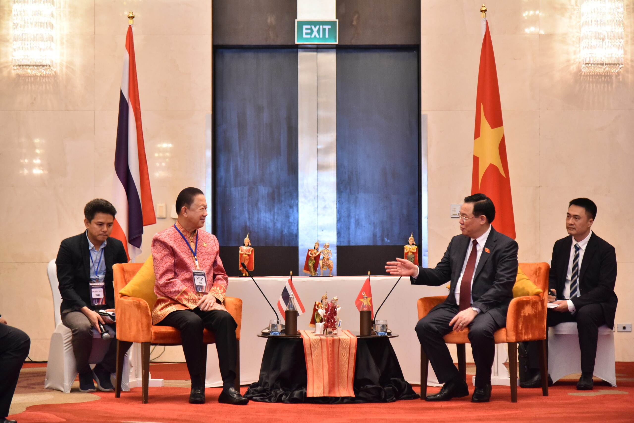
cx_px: 317
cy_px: 212
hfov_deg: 20.4
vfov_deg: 13.7
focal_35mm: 100
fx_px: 1762
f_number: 4
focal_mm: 100
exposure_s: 1/125
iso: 3200
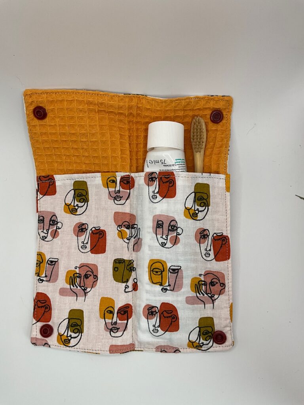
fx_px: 340
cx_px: 152
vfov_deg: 61.7
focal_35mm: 29
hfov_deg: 48.2
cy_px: 202
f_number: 1.8
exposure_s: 1/340
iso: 25
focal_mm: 3
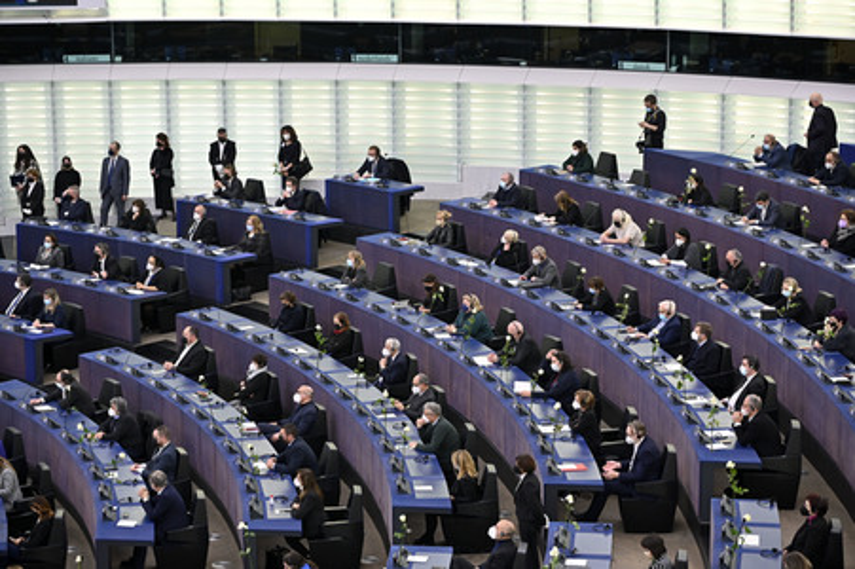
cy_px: 284
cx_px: 428
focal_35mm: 98
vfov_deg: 13.9
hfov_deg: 20.8
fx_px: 2326
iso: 1000
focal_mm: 98
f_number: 2.8
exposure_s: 1/400
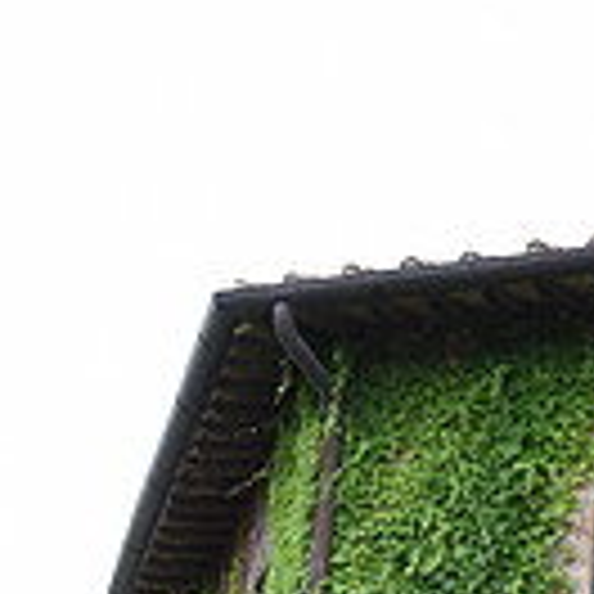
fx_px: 2543
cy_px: 1058
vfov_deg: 12.2
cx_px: 812
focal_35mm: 131
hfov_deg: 12.8
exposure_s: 1/160
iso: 64
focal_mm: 35
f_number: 3.5
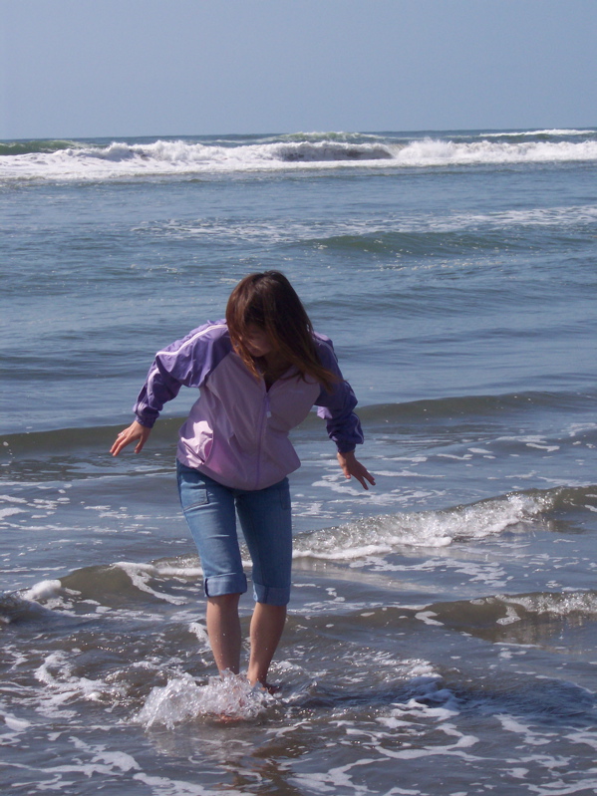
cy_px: 398
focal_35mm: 114
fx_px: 2622
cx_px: 298
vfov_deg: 17.3
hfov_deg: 13.0
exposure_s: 1/500
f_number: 8
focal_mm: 24
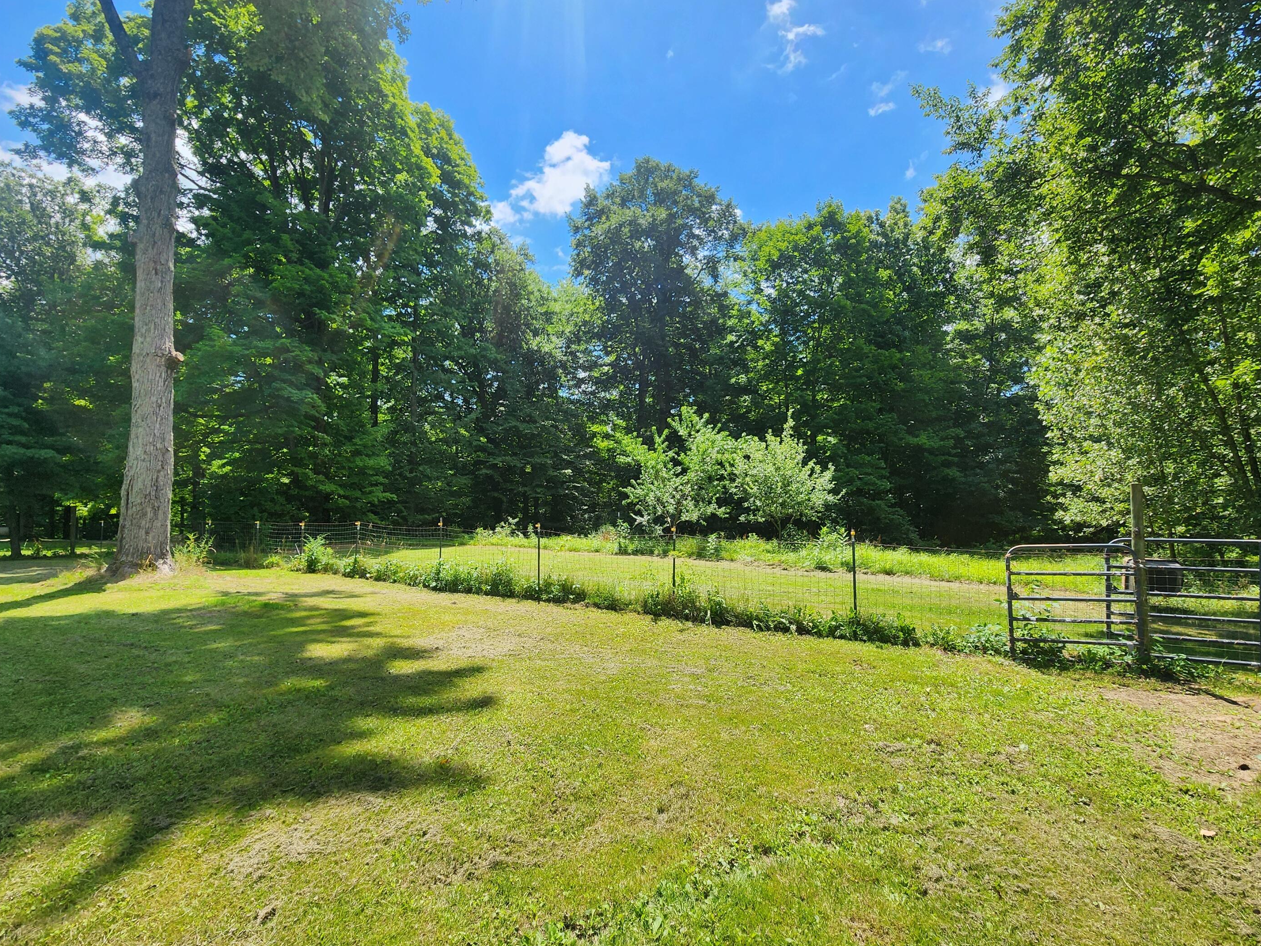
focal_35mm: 14
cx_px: 637
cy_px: 508
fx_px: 510
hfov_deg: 102.1
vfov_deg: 85.5
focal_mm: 2.2
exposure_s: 1/1258
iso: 50
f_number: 2.2
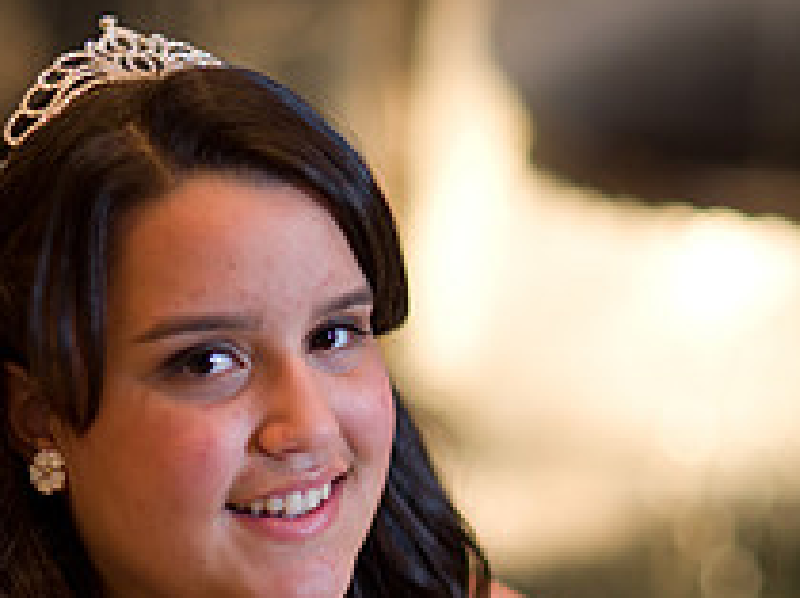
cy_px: 564
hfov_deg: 11.3
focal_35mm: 175
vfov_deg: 8.4
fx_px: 4040
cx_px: 288
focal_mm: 85
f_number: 2.2
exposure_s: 1/125
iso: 800
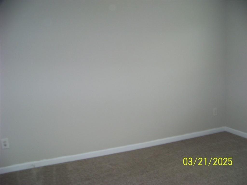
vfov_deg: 39.7
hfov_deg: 51.4
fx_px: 257
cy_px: 92
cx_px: 124
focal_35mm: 36
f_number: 2.8
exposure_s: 1/30
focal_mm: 5.85
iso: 64
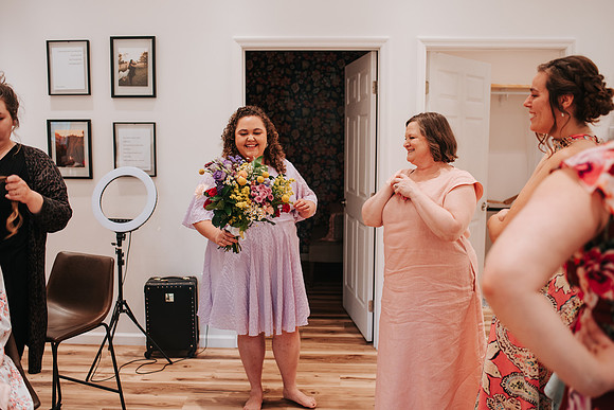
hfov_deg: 54.4
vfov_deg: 37.9
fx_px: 597
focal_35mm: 35
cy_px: 205
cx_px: 307
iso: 1000
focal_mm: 35
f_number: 2.8
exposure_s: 1/125
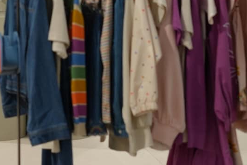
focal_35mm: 141
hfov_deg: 14.1
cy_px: 11
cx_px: -43
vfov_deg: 9.7
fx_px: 968
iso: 1000
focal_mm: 50
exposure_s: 1/160
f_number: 4
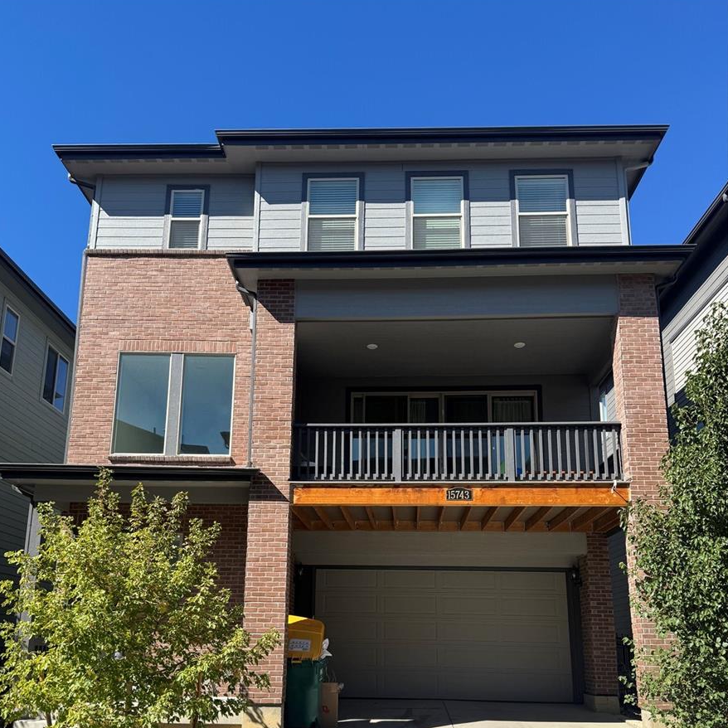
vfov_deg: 54.4
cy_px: 489
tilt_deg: +13.2
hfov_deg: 55.6
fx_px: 690
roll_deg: -1.0
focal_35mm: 29
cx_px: 357
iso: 80
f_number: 1.78
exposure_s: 1/3247
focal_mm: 6.76
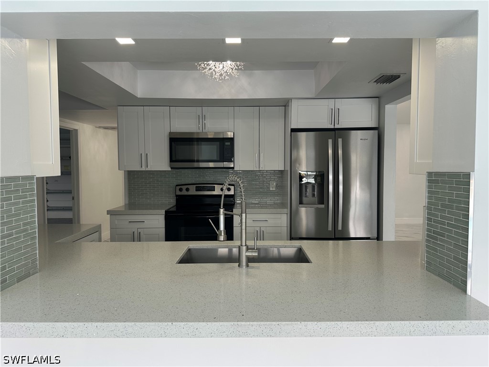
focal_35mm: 24
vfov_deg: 56.8
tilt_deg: -2.5
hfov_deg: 71.6
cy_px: 184
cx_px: 244
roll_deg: -0.1
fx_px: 339
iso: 64
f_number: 1.78
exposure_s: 1/120
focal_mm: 6.86
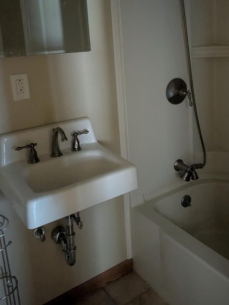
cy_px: 100
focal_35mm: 37
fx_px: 326
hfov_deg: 38.2
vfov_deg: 49.2
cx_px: 156
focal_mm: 5.43
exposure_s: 1/15
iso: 4617
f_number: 1.89
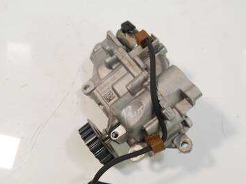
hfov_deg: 45.8
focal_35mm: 41
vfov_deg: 35.0
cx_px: 122
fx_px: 291
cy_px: 111
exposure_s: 1/60
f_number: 3.5
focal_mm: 15
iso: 400
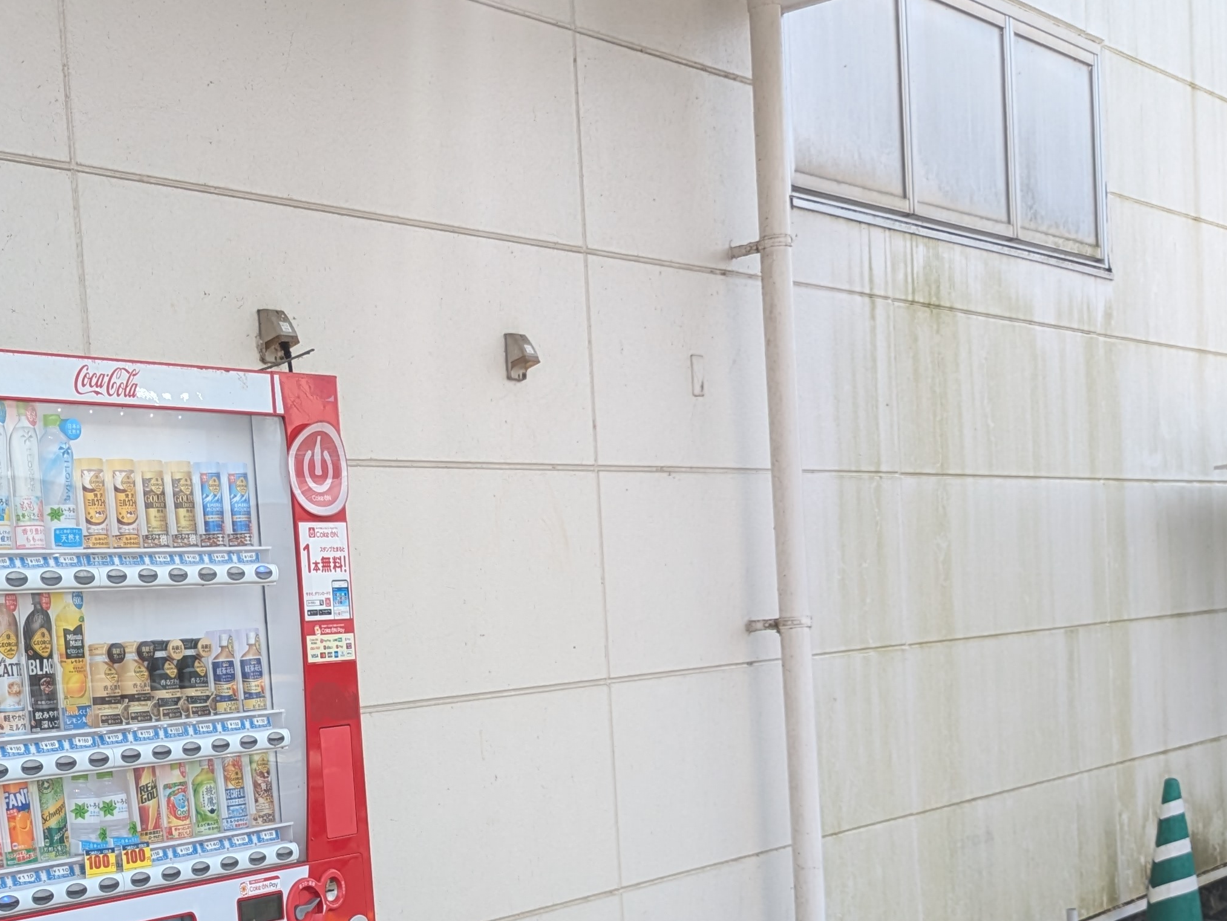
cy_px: 862
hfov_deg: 32.1
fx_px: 2021
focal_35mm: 57
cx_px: 127
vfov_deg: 24.8
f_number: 1.89
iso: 52
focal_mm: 5.43
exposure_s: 1/1127
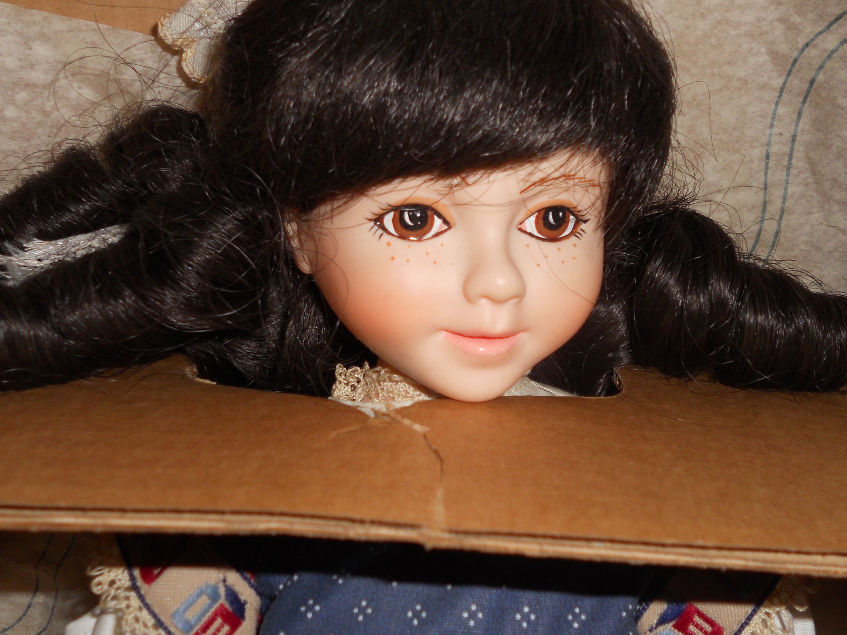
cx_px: 452
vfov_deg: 34.3
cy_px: 282
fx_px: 1028
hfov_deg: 44.8
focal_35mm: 42
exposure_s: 1/25
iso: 80
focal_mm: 5.8
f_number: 8.8
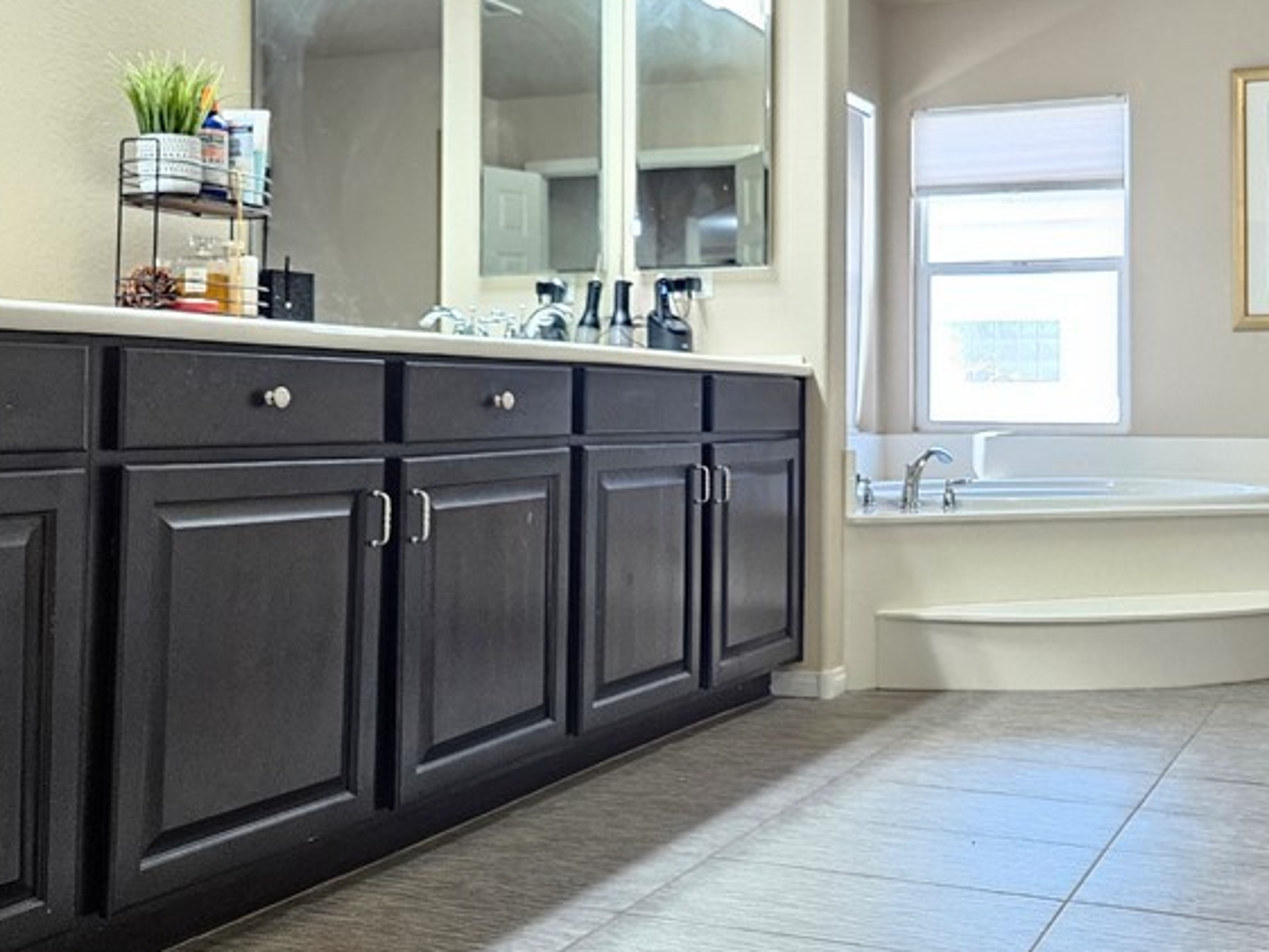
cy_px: 371
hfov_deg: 44.4
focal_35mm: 42
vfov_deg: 34.2
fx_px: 1540
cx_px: 798
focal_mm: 5.4
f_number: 1.8
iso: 500
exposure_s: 1/60
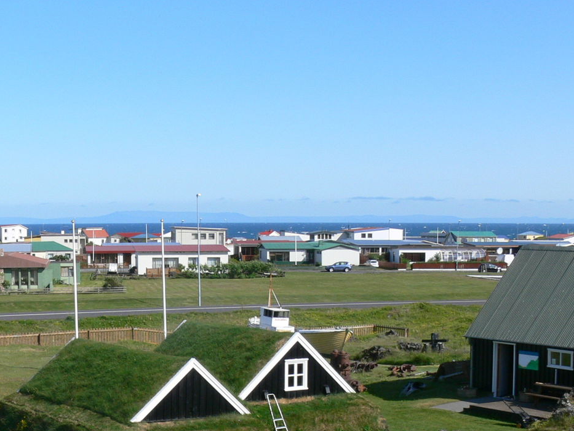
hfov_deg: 26.5
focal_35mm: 72
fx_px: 1194
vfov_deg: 20.0
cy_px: 390
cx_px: 108
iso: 80
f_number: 5.6
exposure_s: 1/320
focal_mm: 7.4
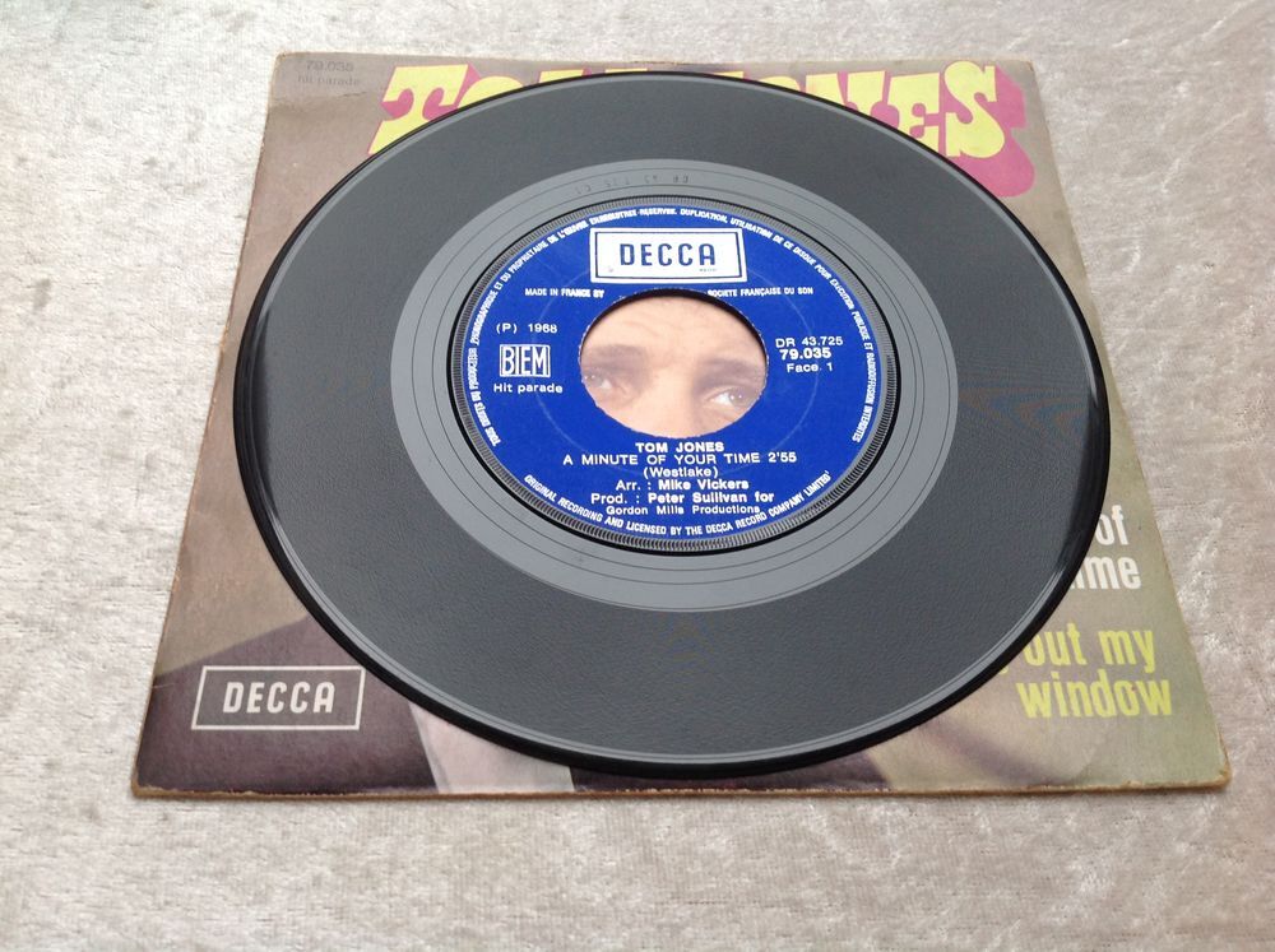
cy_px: 476
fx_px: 1287
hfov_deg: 52.7
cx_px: 638
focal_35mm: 35
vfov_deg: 40.6
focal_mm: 4.28
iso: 64
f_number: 2.4
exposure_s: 1/15
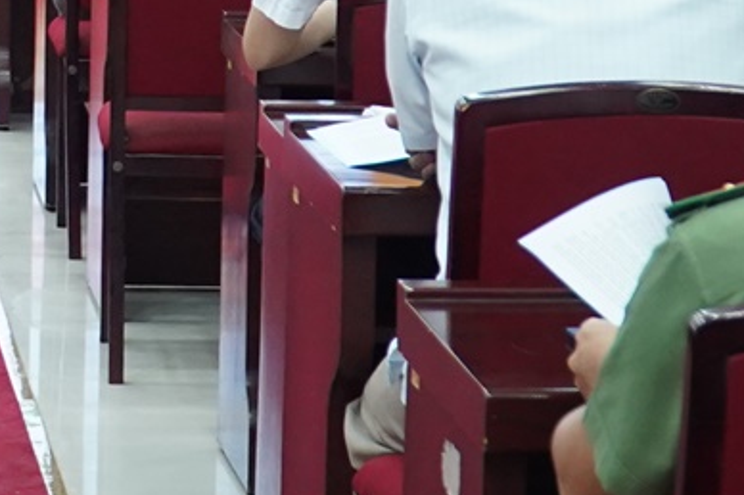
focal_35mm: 209
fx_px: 4316
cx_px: -382
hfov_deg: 9.6
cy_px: -453
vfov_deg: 6.4
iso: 2500
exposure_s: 1/160
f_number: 4
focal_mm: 36
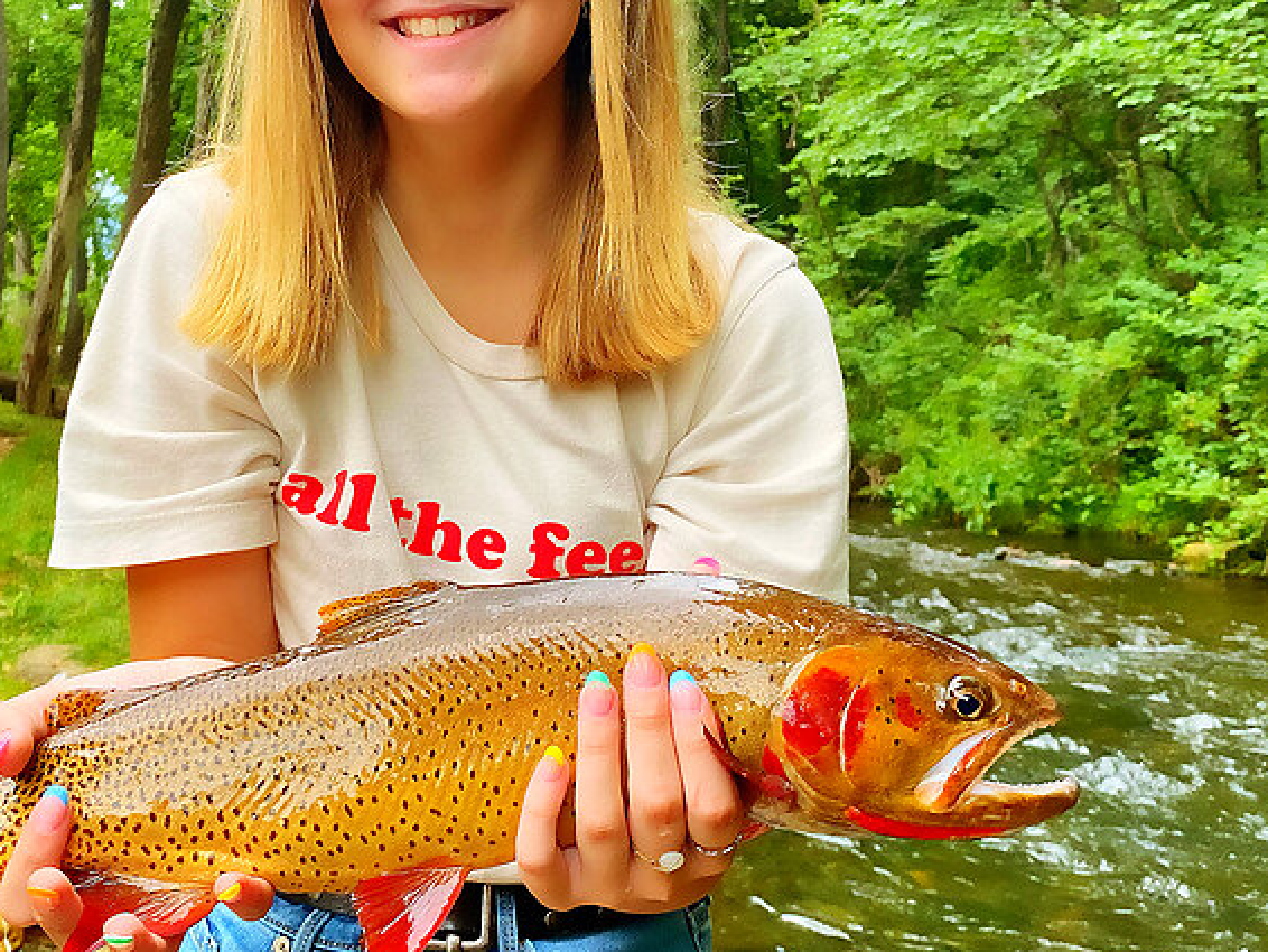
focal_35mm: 47
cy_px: 334
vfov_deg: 30.7
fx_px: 1722
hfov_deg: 40.1
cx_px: 459
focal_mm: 4.25
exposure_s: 1/254
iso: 32
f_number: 1.8
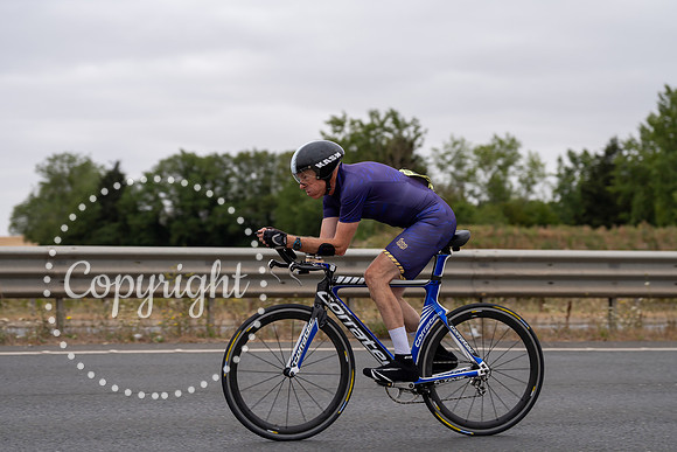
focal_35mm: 84
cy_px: 228
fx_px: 1582
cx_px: 339
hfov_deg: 24.2
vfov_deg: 16.2
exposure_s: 1/800
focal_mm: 81
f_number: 3.5
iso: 100
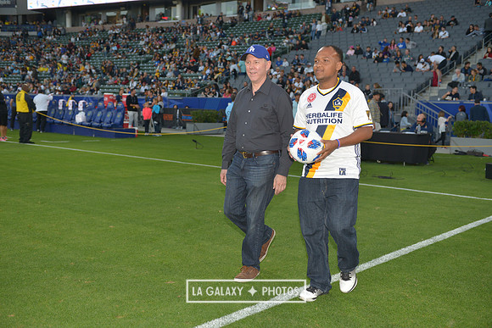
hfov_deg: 44.5
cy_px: 164
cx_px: 246
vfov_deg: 30.5
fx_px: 601
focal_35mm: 44
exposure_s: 1/800
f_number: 3.5
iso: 800
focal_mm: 44
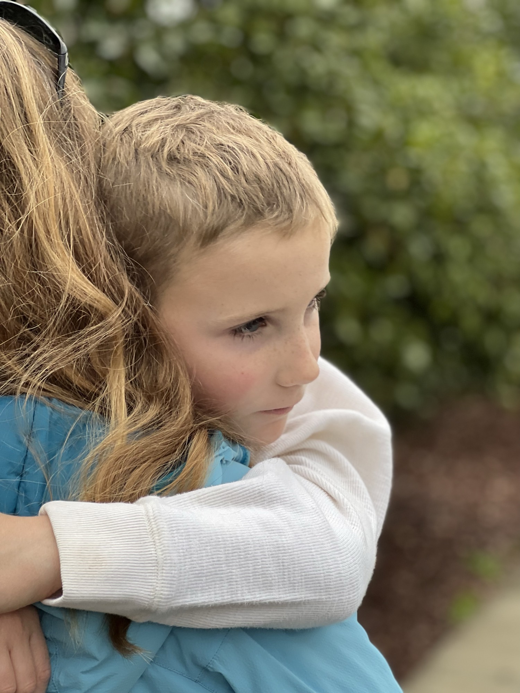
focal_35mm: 77
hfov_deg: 19.1
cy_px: 346
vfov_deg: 25.3
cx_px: 260
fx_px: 1542
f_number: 2.8
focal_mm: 9
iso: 50
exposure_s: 1/121
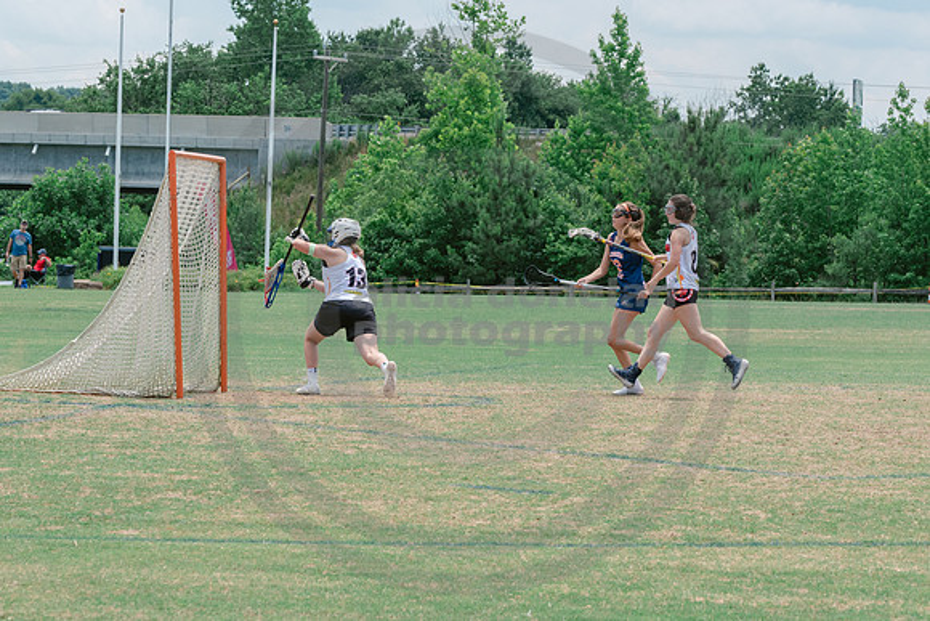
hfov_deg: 13.0
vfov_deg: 8.7
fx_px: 4061
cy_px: 310
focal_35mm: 157
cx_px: 717
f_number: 8
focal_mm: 102
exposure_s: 1/1000
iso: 400
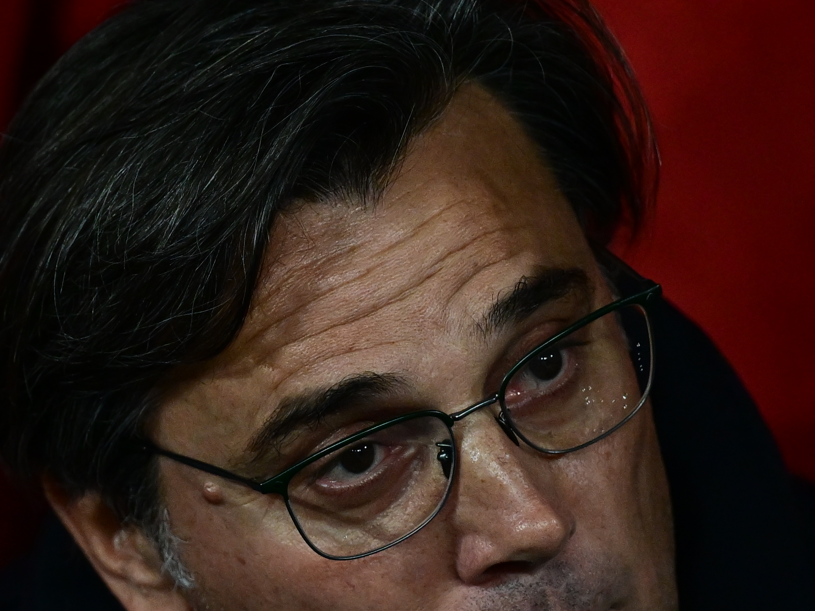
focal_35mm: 740
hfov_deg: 2.7
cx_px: 471
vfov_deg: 2.0
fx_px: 17424
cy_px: 473
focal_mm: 200
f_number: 2.8
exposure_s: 1/1000
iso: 2500
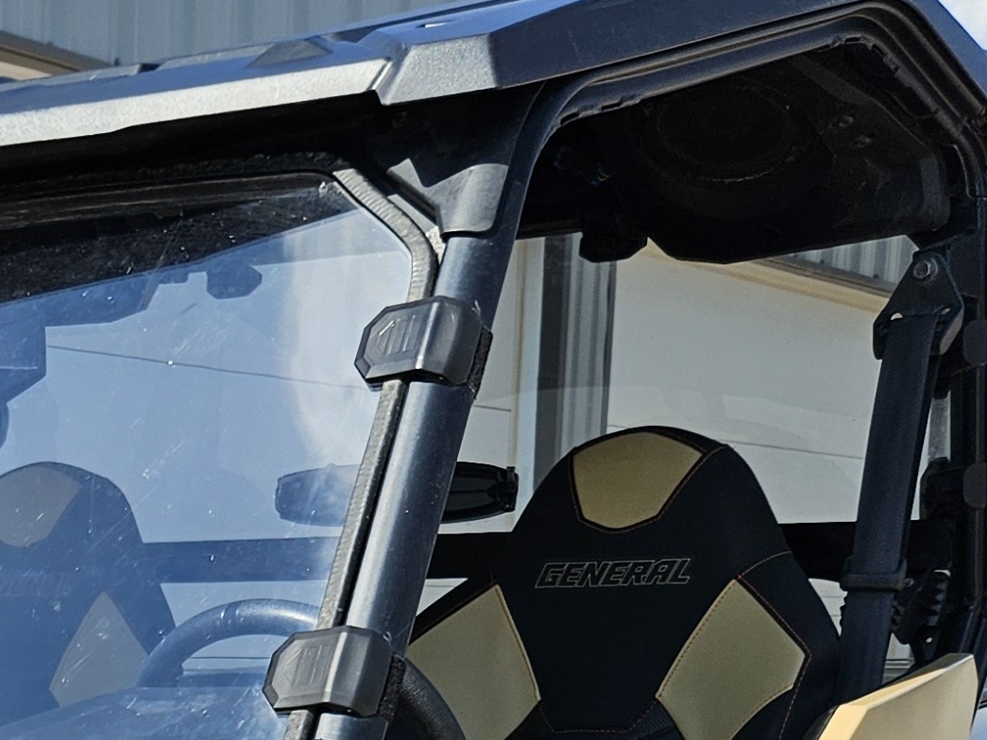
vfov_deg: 14.8
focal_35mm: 88
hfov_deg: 20.9
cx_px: -159
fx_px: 2509
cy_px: 1312
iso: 25
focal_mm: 5.4
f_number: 1.8
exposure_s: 1/1192
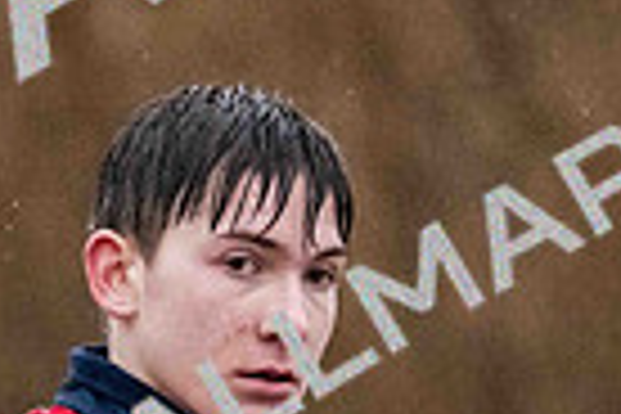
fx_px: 28995
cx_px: 248
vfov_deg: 0.8
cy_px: 740
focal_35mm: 1681
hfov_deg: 1.2
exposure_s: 1/1600
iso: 11400
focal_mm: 400
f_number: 4.5
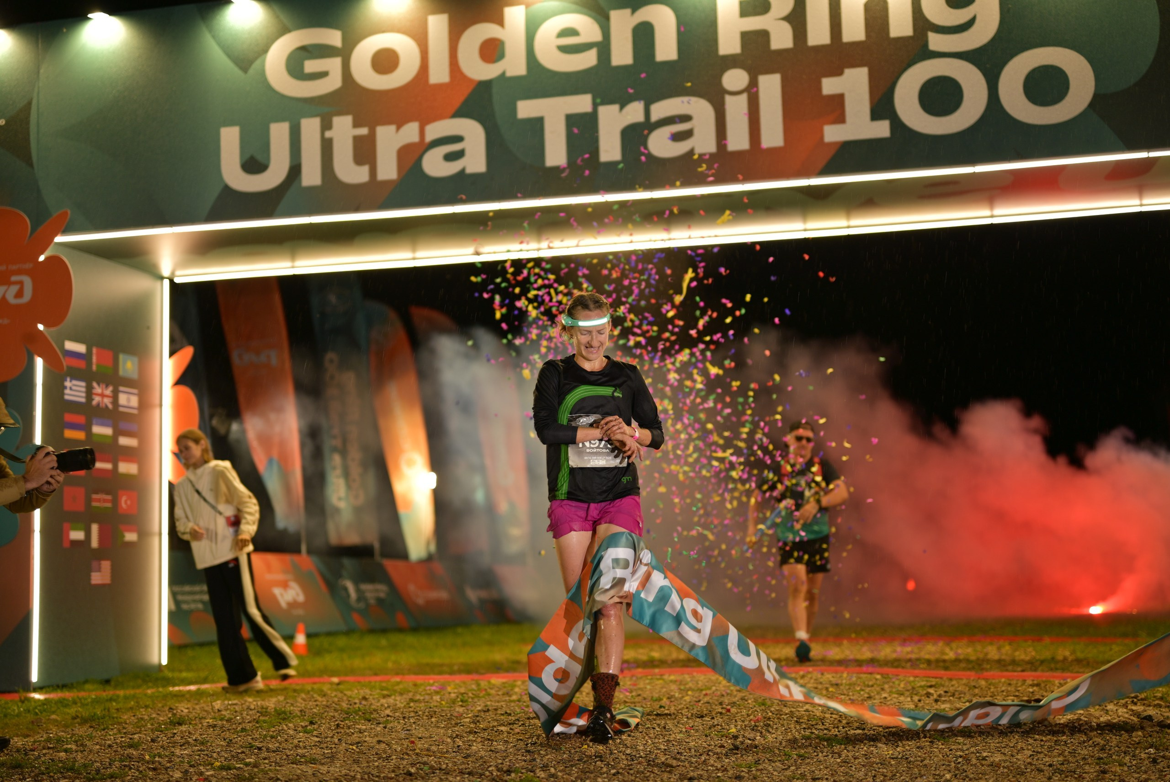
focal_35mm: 50
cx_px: 585
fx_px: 1626
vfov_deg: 27.0
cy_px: 391
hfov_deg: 39.6
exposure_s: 1/125
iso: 80
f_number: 1.2
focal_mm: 50
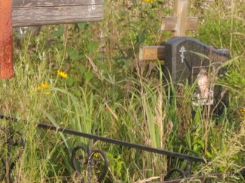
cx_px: -38
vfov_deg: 10.0
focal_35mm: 148
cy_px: 60
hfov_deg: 13.1
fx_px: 1047
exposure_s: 1/470
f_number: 1.9
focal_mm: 5.52
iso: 100
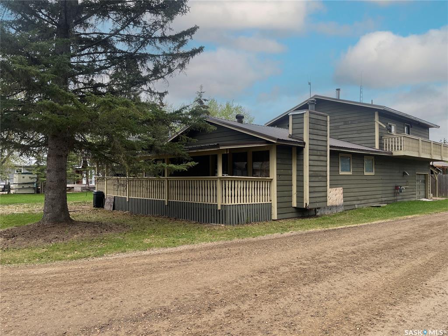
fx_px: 336
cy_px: 168
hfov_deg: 67.3
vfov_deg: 53.1
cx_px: 224
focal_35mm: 26
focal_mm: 4.2
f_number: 1.6
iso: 32
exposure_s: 1/558
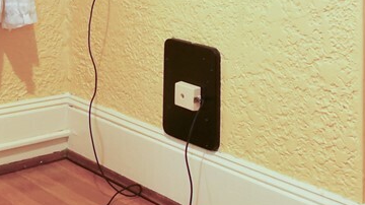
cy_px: -151
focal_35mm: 79
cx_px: -20
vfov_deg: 13.8
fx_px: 764
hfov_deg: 25.2
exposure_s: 1.3
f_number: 9
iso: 200
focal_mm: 11
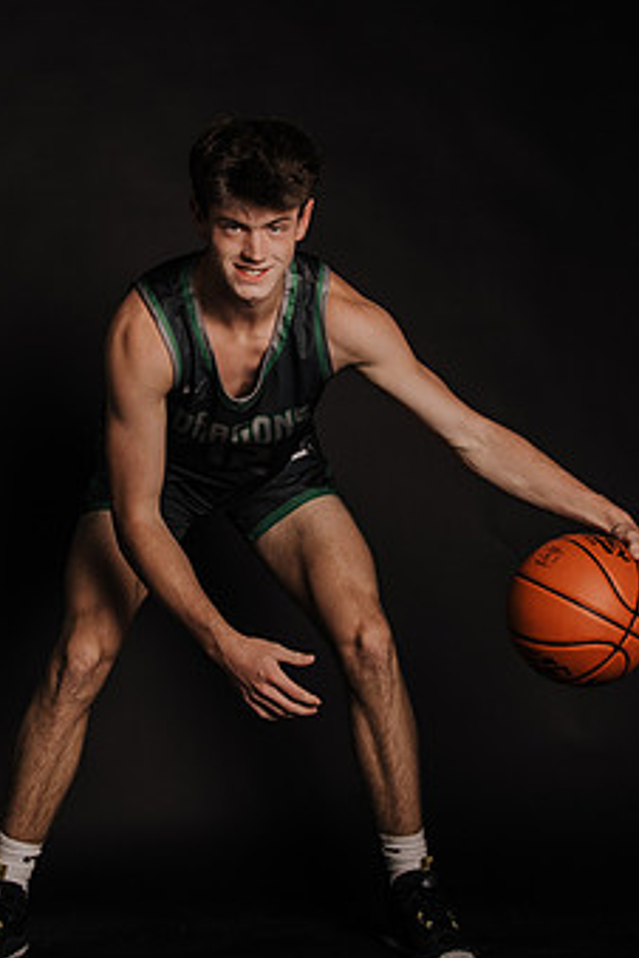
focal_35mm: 70
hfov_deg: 19.4
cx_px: 236
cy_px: 423
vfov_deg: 28.8
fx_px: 1864
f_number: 1.8
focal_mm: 18
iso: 100
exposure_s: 1/250
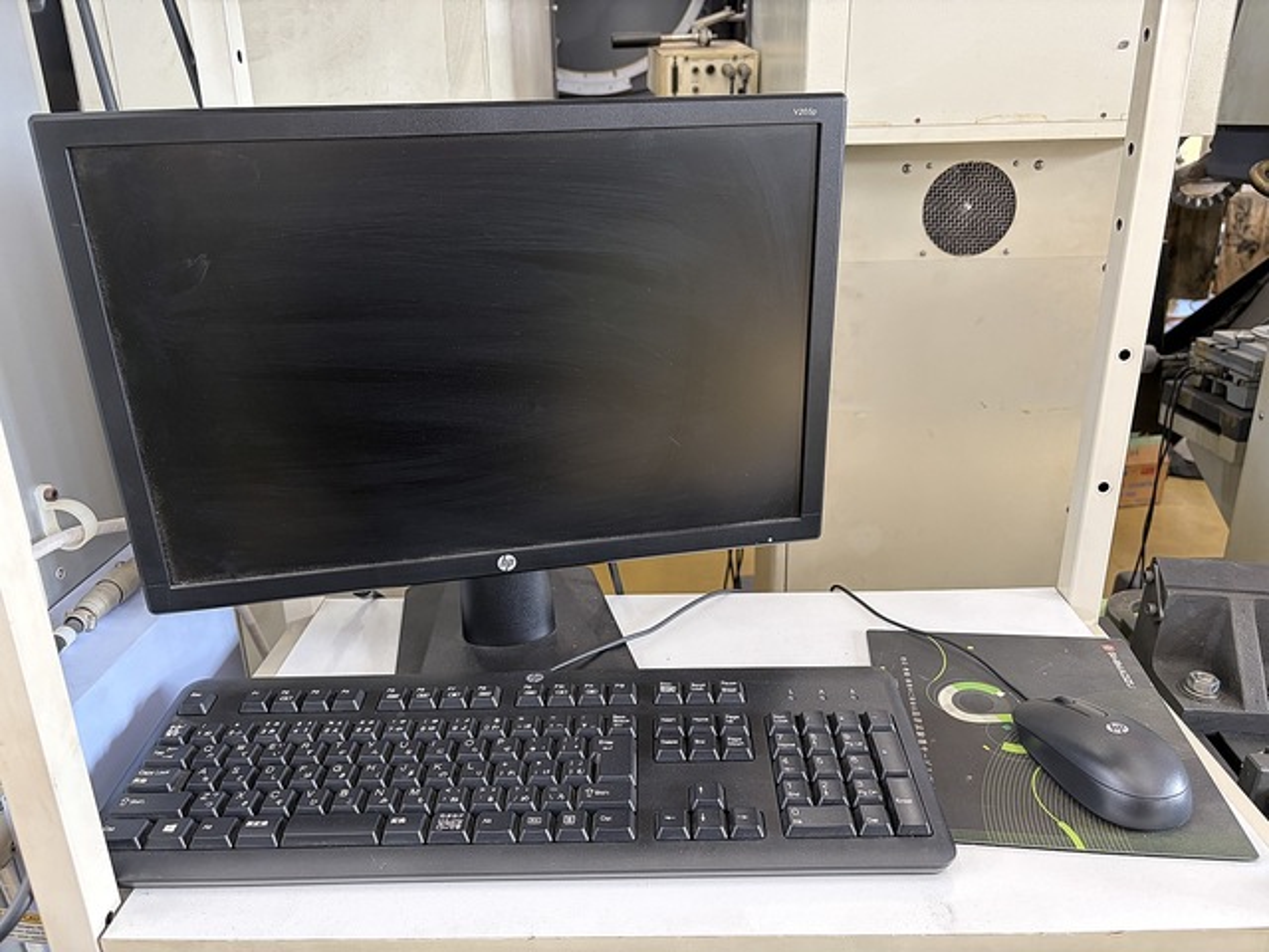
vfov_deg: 53.1
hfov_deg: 67.3
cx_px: 634
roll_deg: +1.1
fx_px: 953
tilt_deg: -18.8
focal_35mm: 26
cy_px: 476
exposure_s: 1/60
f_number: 1.6
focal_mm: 5.96
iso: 125
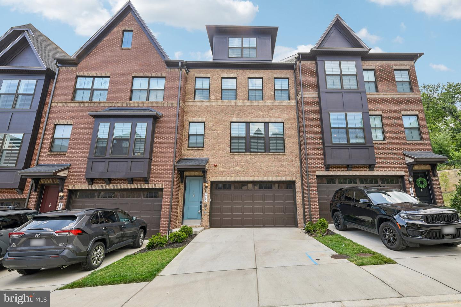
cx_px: 230
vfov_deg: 73.7
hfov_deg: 96.7
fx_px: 205
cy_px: 154
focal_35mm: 16
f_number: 8
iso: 100
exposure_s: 1/60
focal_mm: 16
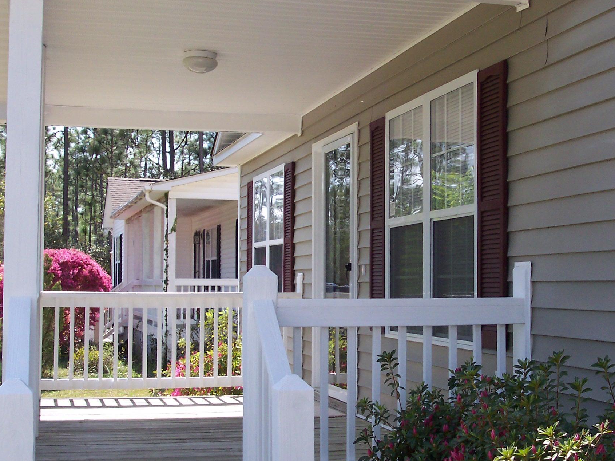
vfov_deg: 25.2
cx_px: 369
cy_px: 214
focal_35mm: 58
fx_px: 1030
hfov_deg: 33.1
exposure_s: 1/350
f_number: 4.8
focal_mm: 8
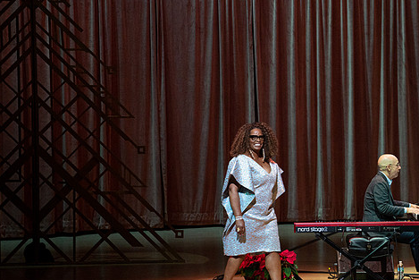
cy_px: 148
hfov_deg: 7.2
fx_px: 3353
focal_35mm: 288
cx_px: 232
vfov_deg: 4.8
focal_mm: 200
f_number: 5
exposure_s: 1/250
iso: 2500
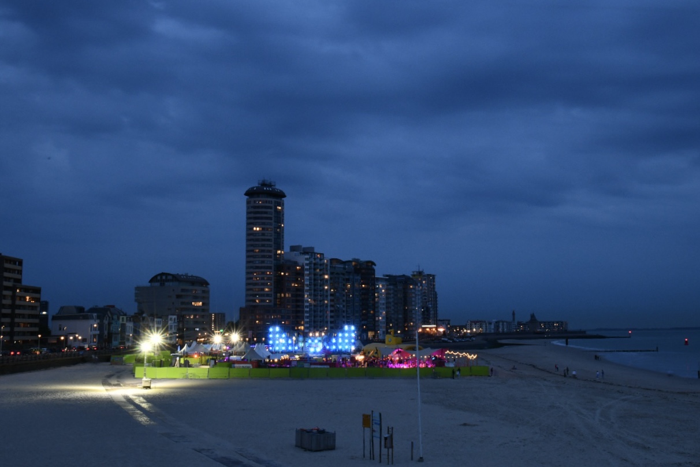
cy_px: 234
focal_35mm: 38
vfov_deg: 35.1
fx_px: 739
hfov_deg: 50.7
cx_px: 350
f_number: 22
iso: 800
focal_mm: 38
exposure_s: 1
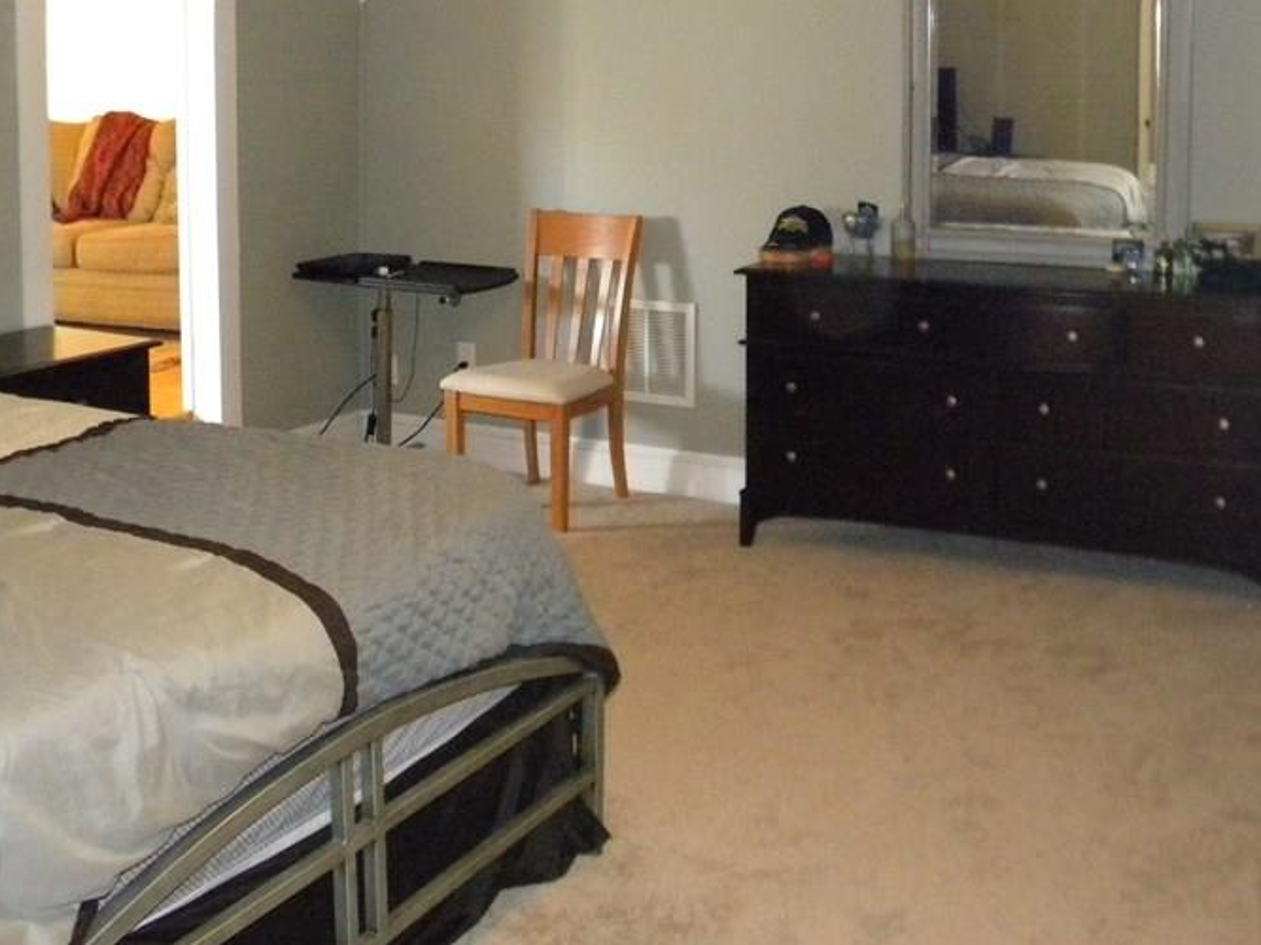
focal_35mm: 43
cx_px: 537
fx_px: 1566
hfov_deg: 43.7
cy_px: 284
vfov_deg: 33.2
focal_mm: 5
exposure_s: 1/26
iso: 800
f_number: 3.5
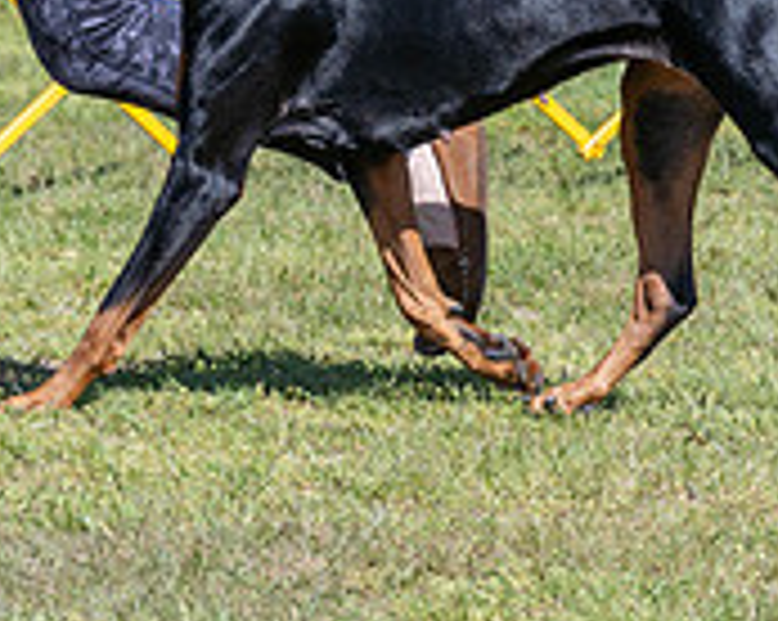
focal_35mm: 692
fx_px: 15916
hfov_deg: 2.8
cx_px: -189
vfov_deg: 2.2
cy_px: -266
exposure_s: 1/1250
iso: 320
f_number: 6.3
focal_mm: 189
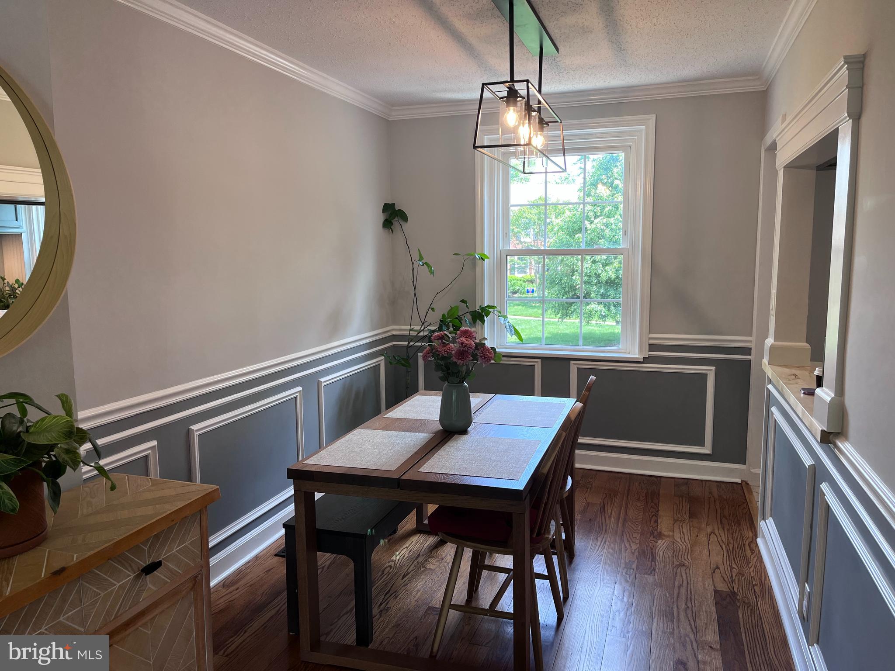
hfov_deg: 67.3
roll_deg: +0.2
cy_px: 336
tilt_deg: -7.7
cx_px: 448
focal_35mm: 26
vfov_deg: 53.1
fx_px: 672
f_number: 1.6
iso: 80
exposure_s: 1/120
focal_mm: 5.1
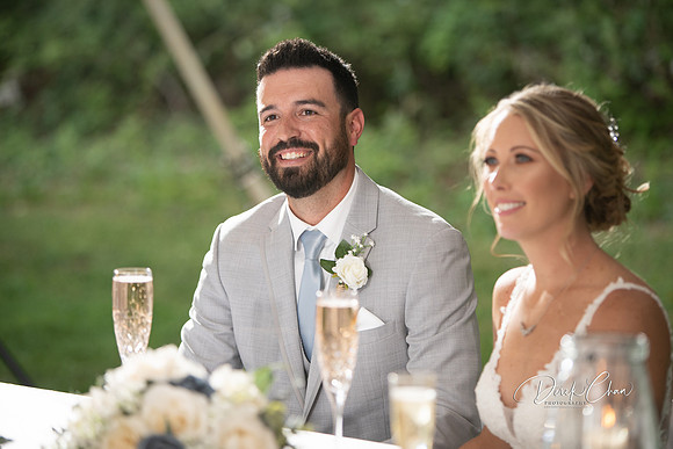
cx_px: 336
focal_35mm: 135
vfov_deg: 10.2
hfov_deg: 15.2
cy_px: 224
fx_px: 2524
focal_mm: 135
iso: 1000
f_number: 2.8
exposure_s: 1/160
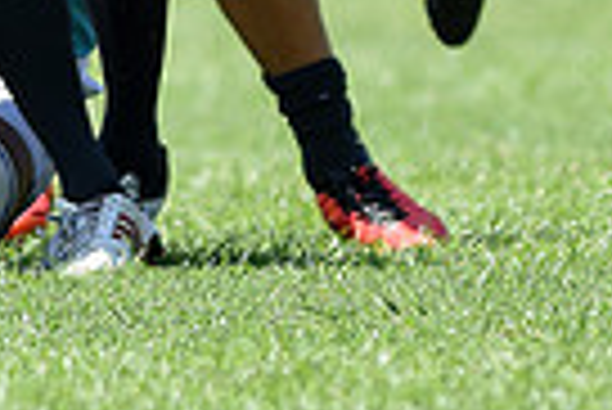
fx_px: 21817
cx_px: 292
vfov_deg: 1.1
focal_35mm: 1282
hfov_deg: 1.6
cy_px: -448
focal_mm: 300
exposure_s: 1/2000
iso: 200
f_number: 2.8
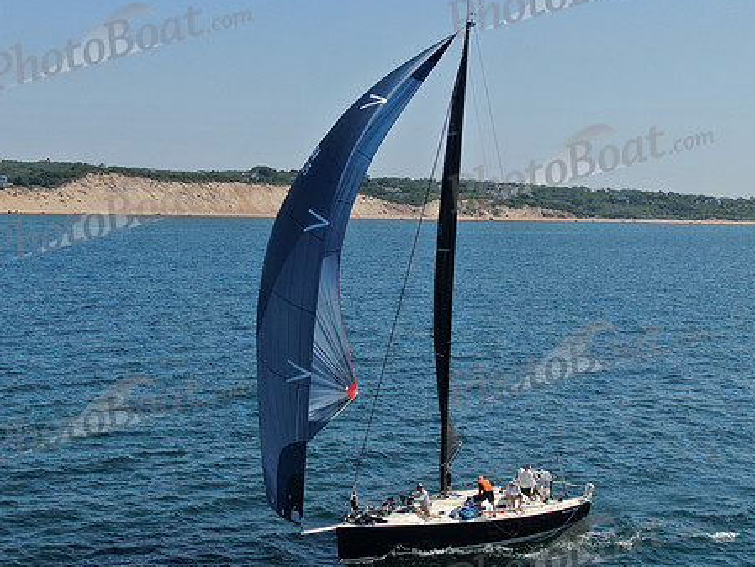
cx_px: 351
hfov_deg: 31.2
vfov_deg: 23.7
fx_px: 1353
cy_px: 289
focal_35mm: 62
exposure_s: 1/1000
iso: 100
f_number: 3.8
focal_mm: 8.6
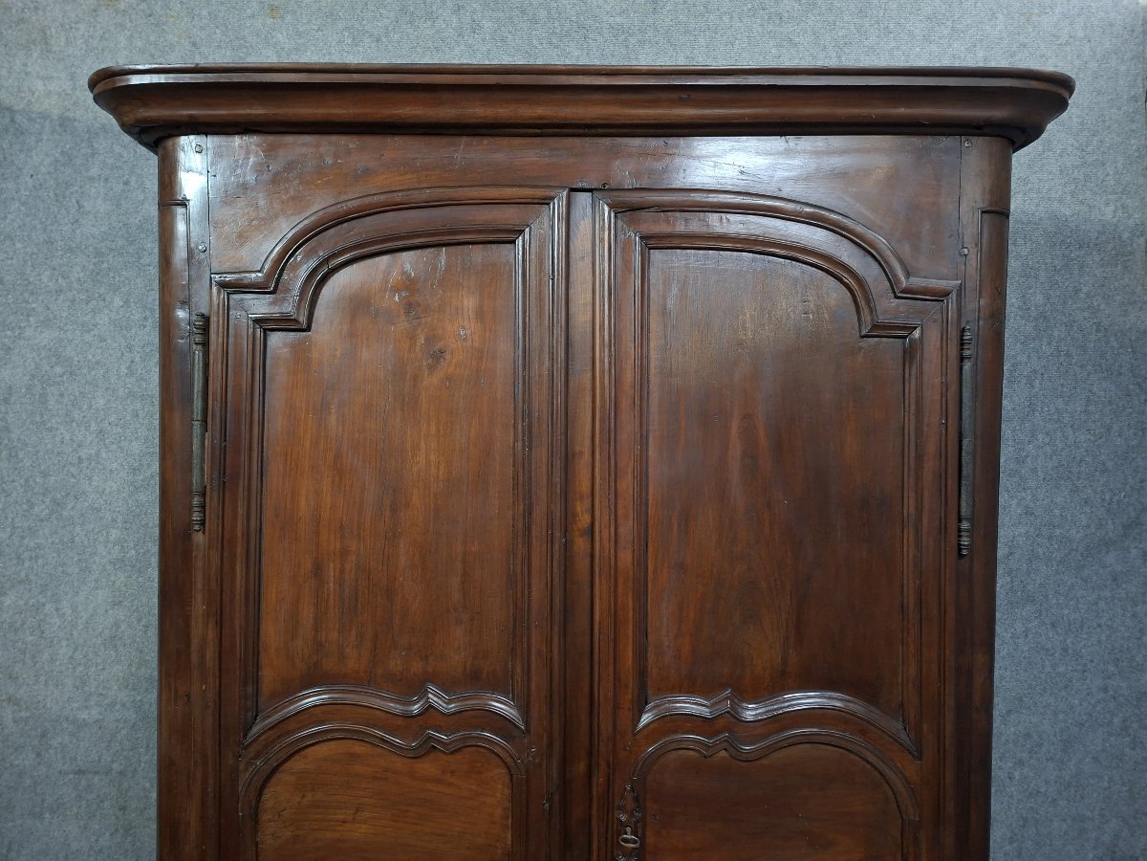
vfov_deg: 58.9
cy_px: 430
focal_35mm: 23
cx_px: 574
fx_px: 762
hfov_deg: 73.9
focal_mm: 5.54
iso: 800
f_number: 1.8
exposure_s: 1/25
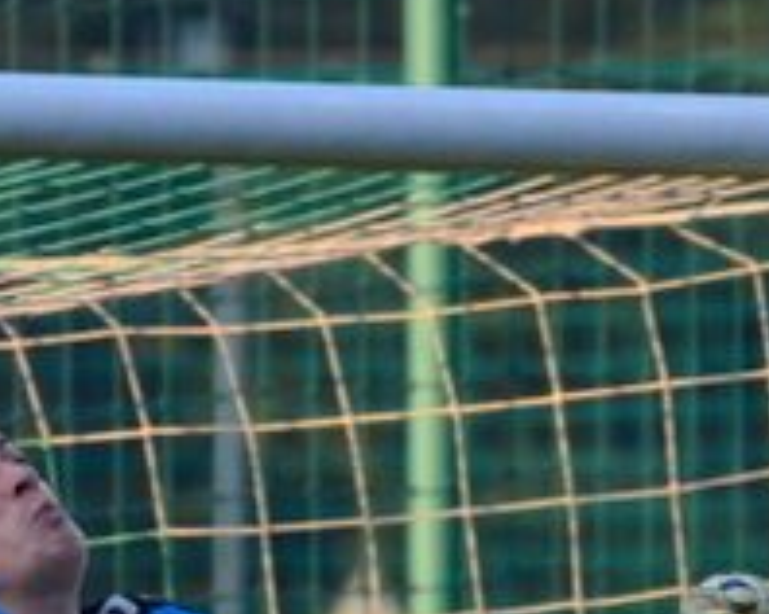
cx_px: 12
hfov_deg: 1.1
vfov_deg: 0.9
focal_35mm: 1707
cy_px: 1234
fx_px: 38812
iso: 640
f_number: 5.3
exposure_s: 1/1250
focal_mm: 200
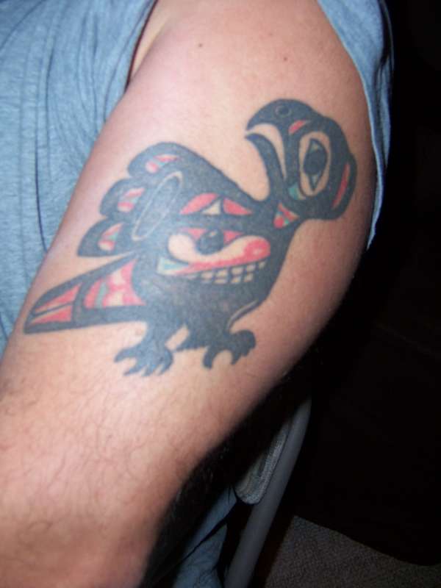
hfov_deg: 42.9
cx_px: 220
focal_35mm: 33
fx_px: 561
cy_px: 294
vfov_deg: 55.4
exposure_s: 1/60
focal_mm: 5.5
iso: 140
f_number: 2.8
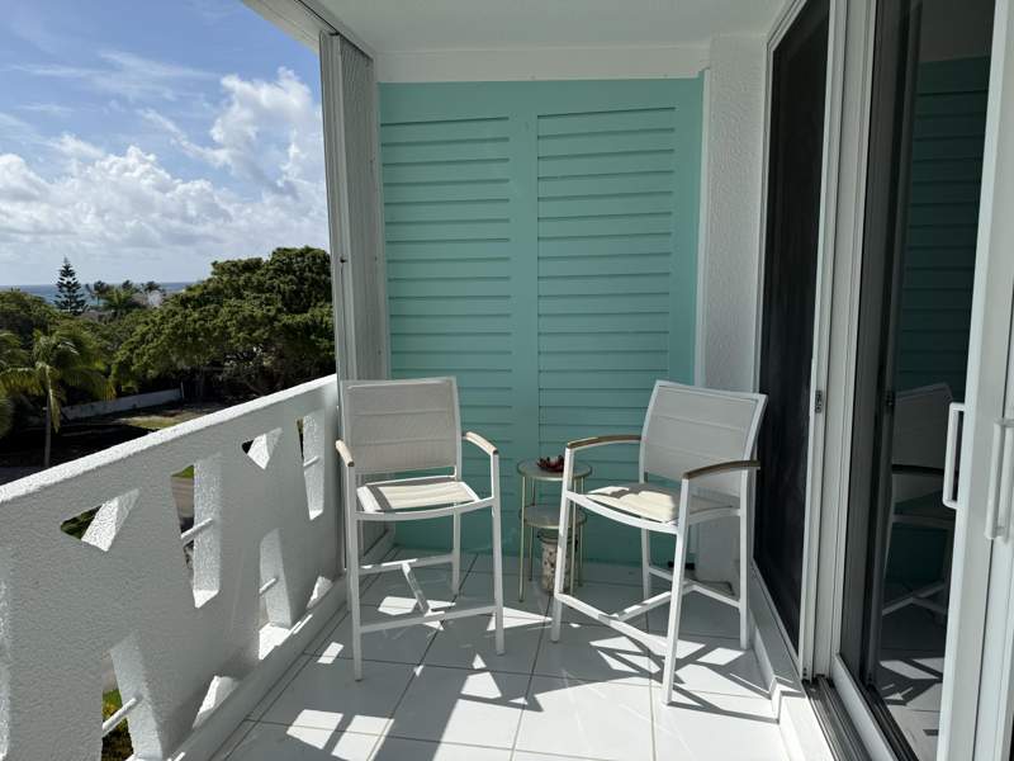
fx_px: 703
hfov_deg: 71.6
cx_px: 507
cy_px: 380
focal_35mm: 24
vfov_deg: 56.8
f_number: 1.78
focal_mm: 6.76
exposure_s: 1/7353
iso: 80
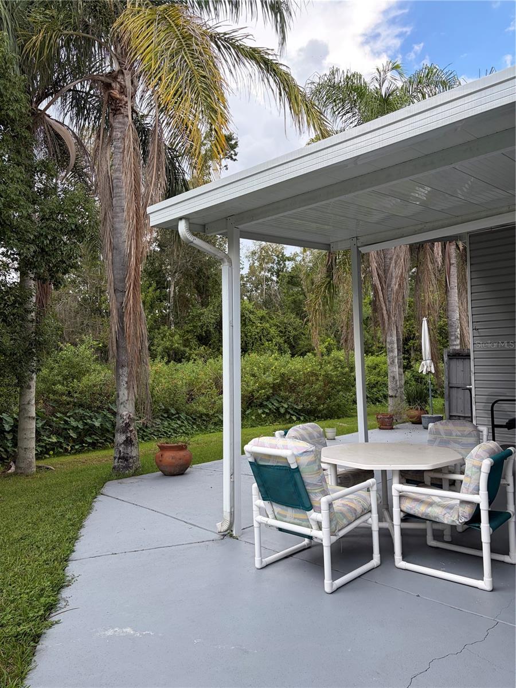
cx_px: 258
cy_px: 344
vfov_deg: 67.3
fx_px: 517
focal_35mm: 26
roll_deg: +0.6
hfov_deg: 53.1
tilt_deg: +3.2
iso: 64
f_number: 1.6
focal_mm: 5.96
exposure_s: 1/873
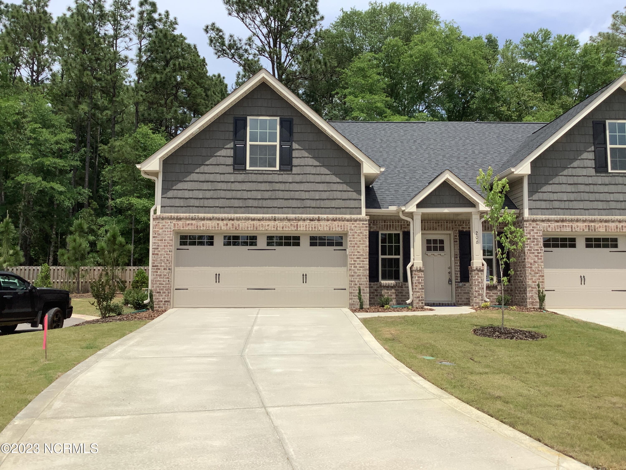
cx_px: 313
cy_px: 235
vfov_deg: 45.4
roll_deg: -0.5
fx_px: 561
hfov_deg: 58.4
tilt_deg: +7.5
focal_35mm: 31
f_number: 2.4
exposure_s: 1/1894
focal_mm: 3.3
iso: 25
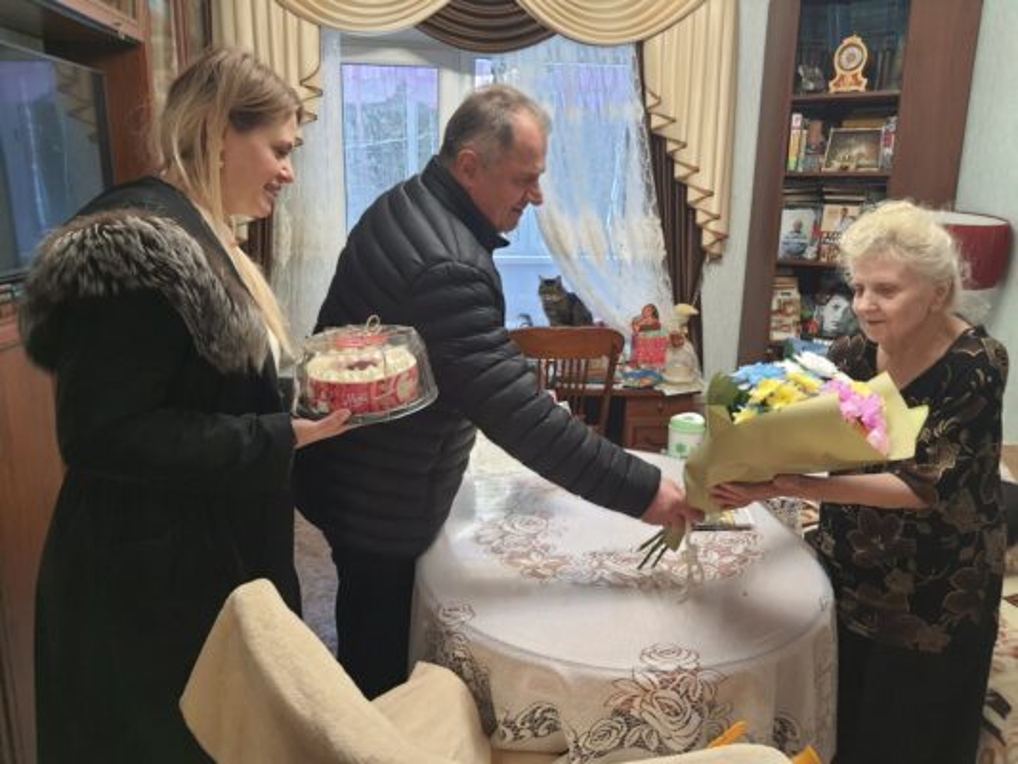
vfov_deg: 53.1
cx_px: 509
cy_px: 382
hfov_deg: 67.3
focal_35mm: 26
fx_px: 765
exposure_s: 1/50
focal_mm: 4.32
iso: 250
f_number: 1.7
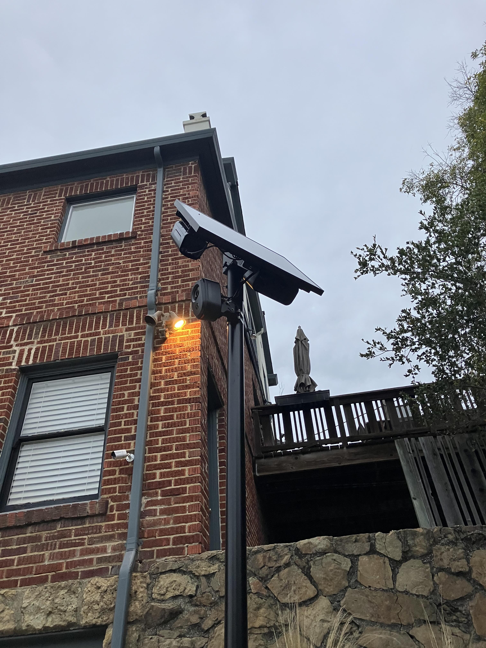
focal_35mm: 28
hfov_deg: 49.7
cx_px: 243
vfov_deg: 63.4
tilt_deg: +42.2
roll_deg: +4.1
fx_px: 524
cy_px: 324
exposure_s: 1/60
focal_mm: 3.99
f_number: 1.8
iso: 80
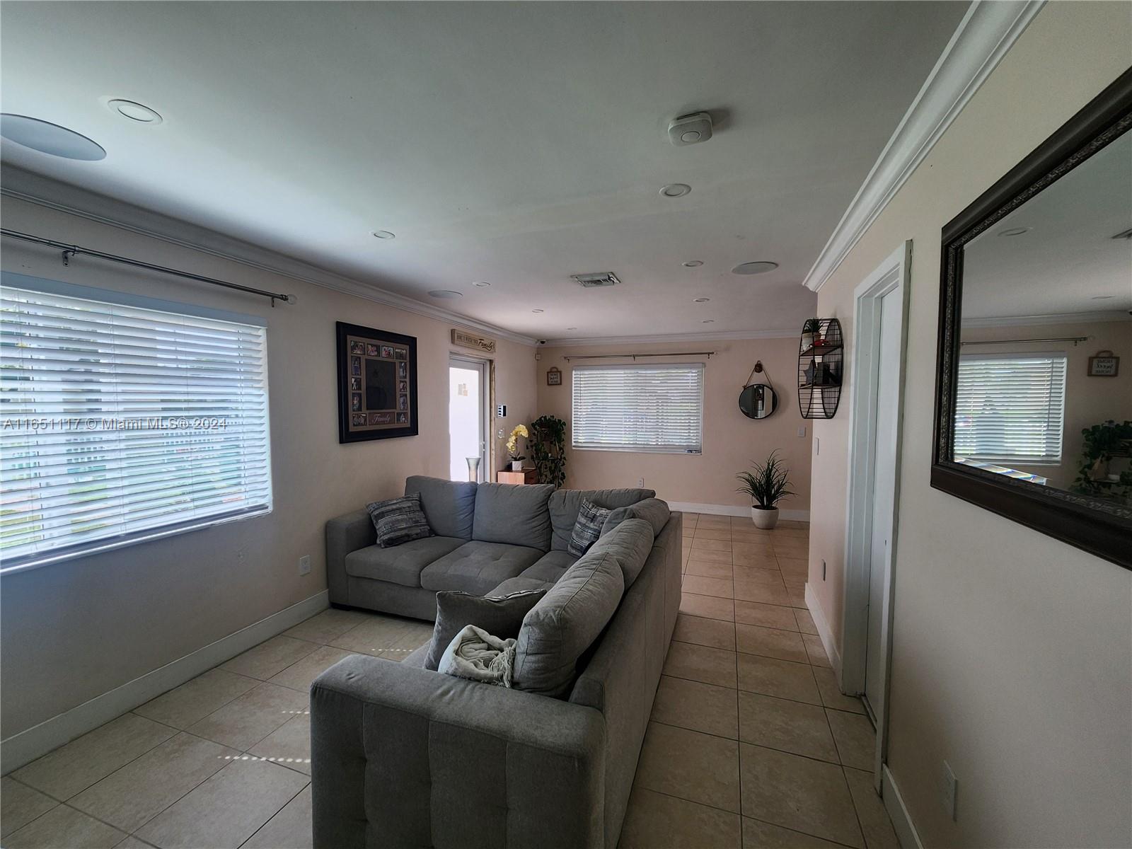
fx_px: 425
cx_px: 566
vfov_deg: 89.9
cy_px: 424
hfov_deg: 106.2
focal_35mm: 13
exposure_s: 1/122
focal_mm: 2.2
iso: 50
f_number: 2.2
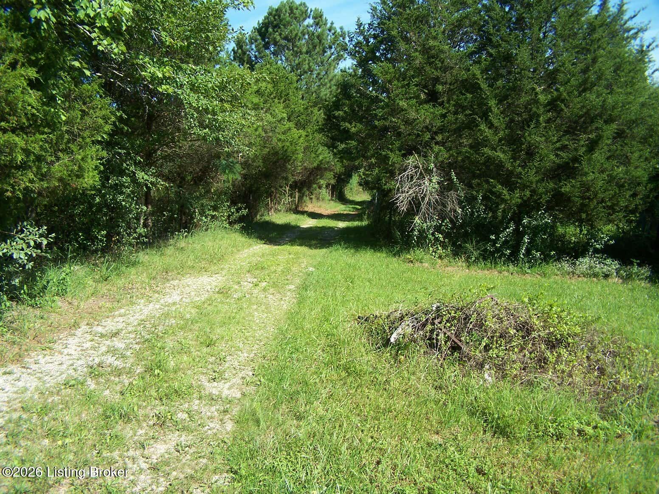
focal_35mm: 38
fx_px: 723
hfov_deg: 49.0
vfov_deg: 37.7
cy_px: 247
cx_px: 330
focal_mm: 6.3
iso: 80
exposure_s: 1/750
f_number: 2.8
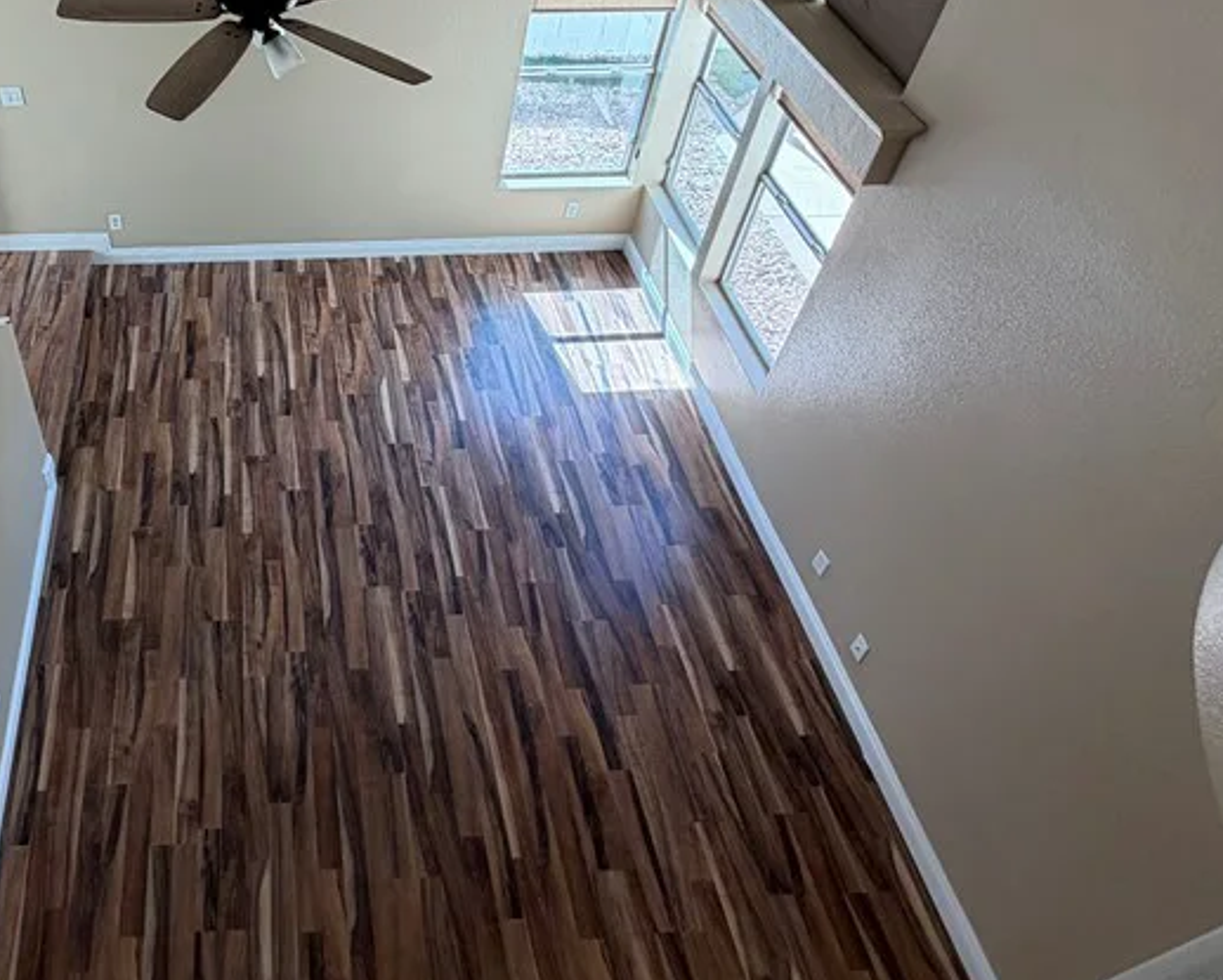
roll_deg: +0.1
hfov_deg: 60.0
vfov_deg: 51.8
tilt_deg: -41.4
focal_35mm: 27
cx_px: 283
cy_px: 293
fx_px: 978
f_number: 2.2
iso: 80
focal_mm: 2.22
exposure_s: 1/121
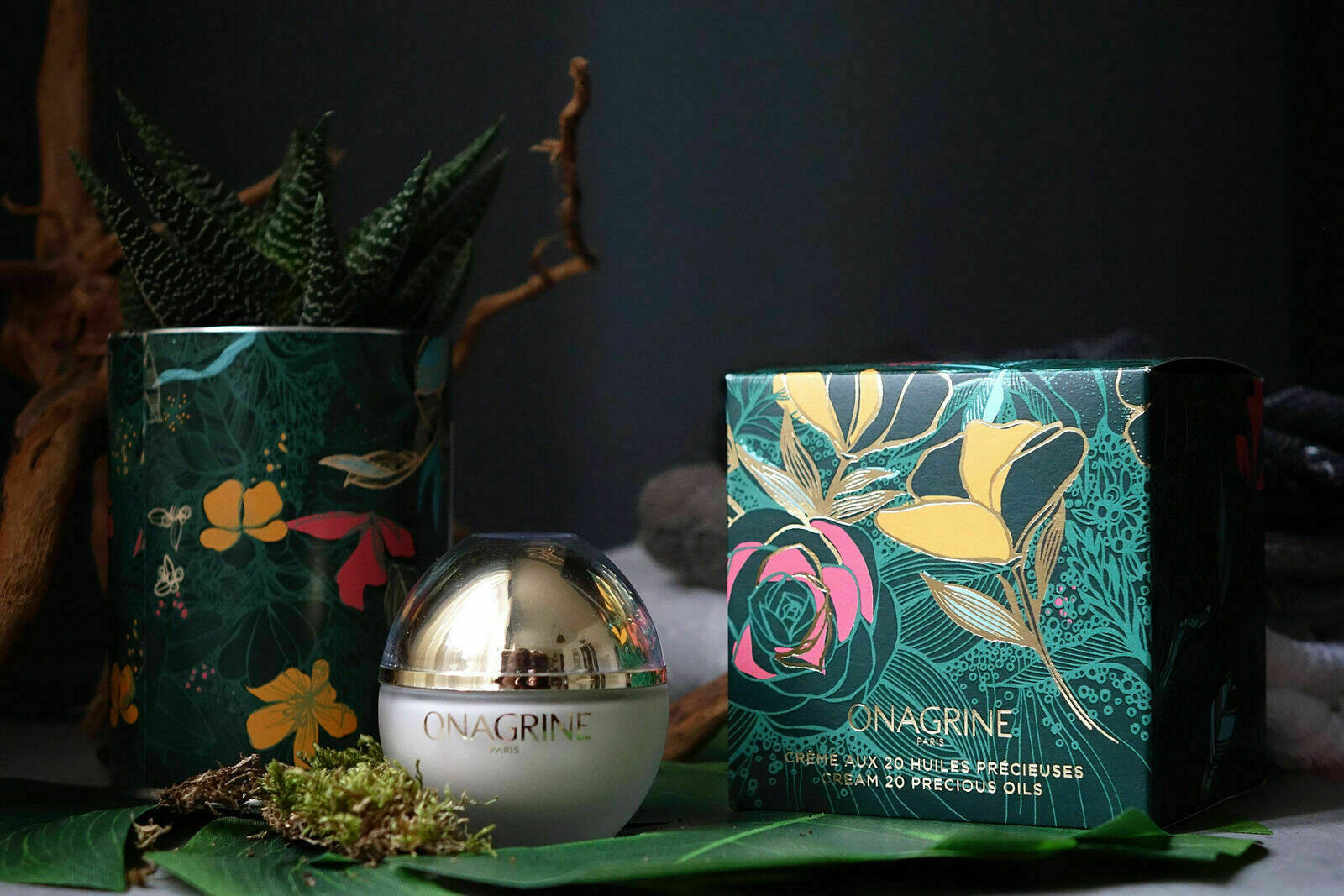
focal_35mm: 70
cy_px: 448
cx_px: 672
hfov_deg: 28.8
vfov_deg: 19.5
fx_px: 2613
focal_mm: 25.71
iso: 1000
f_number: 2.8
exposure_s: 1/200
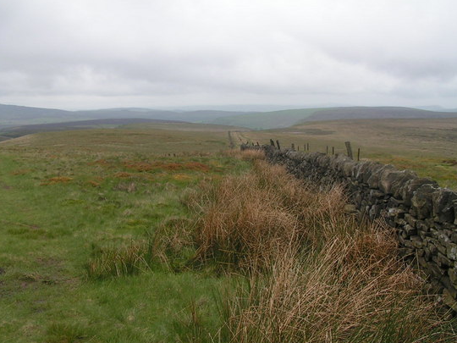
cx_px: 223
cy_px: 173
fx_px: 594
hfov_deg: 42.1
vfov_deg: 32.2
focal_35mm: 45
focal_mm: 5.8
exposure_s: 1/160
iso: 50
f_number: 5.6
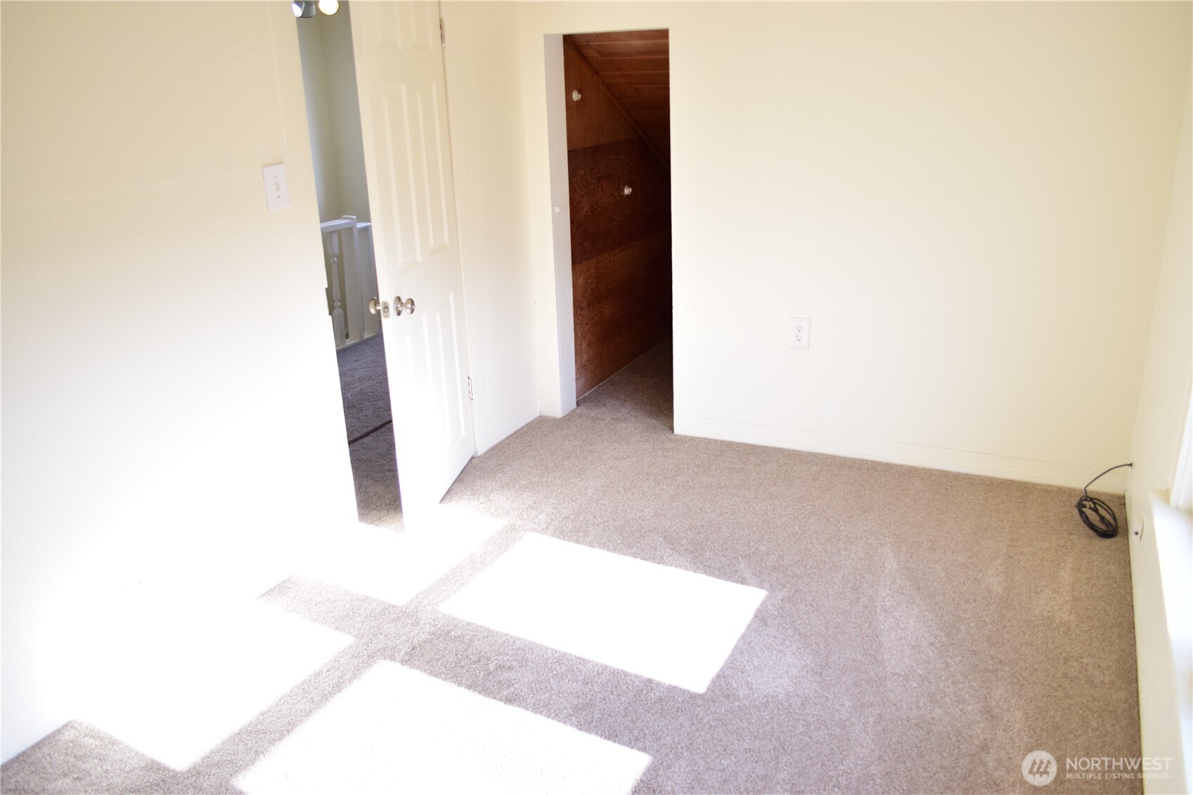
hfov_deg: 67.4
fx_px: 895
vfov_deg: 47.9
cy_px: 398
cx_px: 596
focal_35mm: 27
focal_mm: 18
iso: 640
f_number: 3.5
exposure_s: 1/320
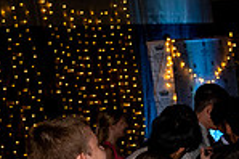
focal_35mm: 138
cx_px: 459
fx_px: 915
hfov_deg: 13.1
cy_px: 147
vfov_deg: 9.9
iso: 1250
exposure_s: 1/100
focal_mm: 25
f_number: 4
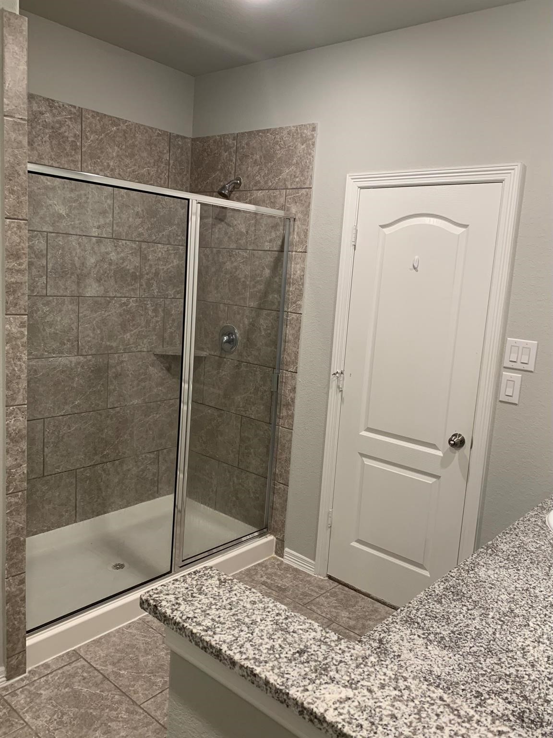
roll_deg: -1.6
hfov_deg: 53.1
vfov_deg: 67.3
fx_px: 554
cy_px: 369
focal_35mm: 26
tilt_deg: -9.3
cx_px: 276
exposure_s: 1/60
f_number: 1.8
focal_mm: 4.25
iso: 125
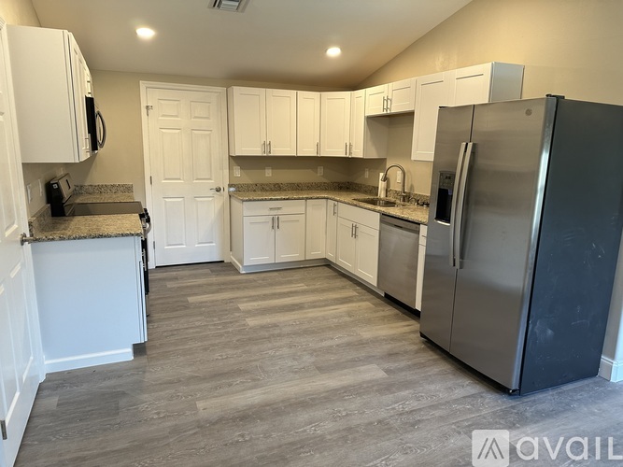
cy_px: 234
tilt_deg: -10.5
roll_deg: -1.6
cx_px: 312
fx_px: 432
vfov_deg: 56.8
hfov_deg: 71.6
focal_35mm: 24
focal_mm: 6.86
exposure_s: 1/120
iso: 200
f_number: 1.78
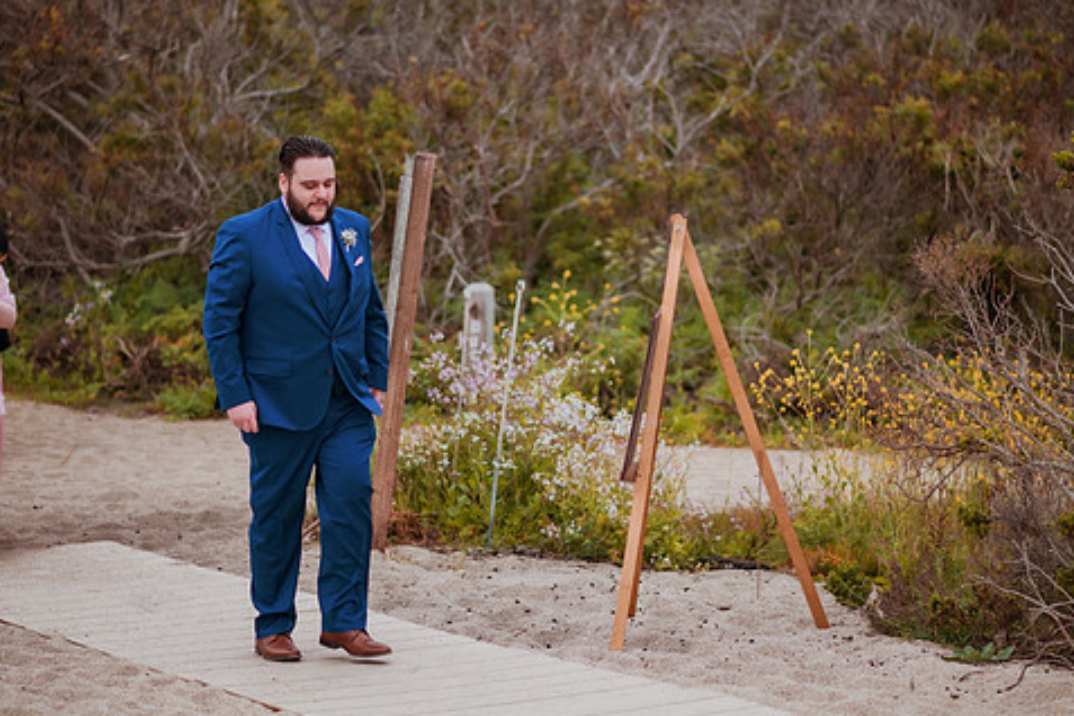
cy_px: 304
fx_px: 3162
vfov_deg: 12.9
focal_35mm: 106
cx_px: 516
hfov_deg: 19.3
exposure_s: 1/1000
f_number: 1.8
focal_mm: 85
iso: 200
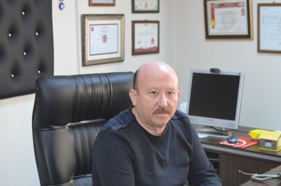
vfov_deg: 20.3
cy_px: 115
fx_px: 519
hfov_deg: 30.3
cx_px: 157
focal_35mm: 67
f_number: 2.8
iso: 560
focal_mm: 35
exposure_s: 1/60
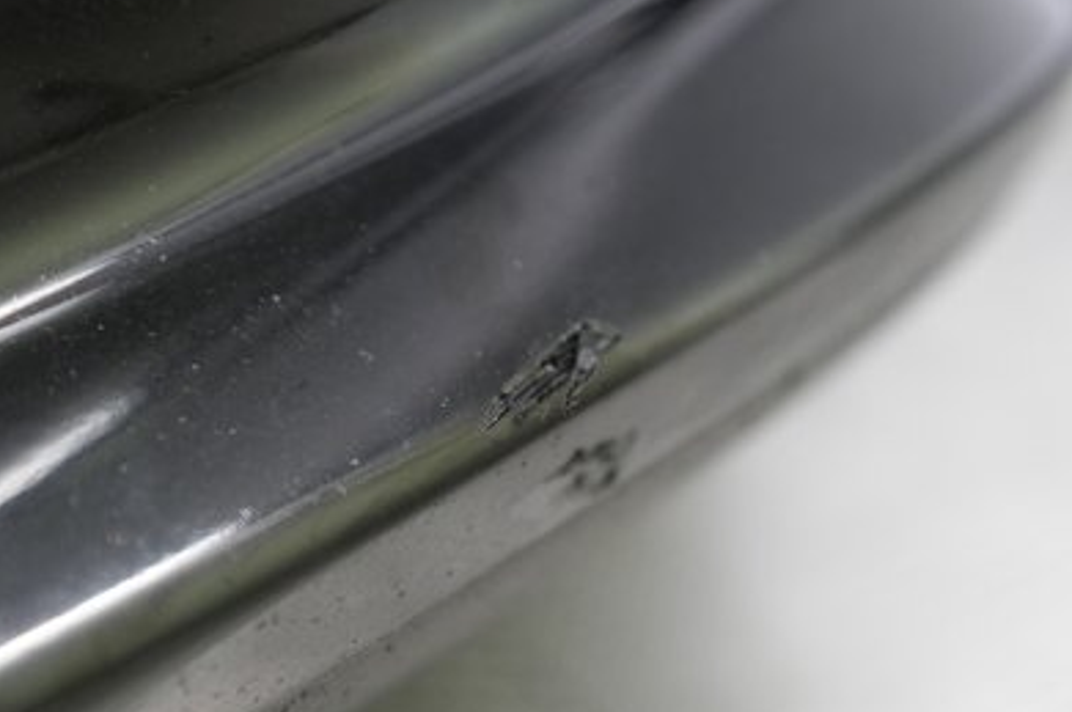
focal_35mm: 46
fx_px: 1368
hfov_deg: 42.7
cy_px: 366
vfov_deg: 29.2
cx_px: 588
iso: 1600
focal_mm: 28
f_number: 3.5
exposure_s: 1/60
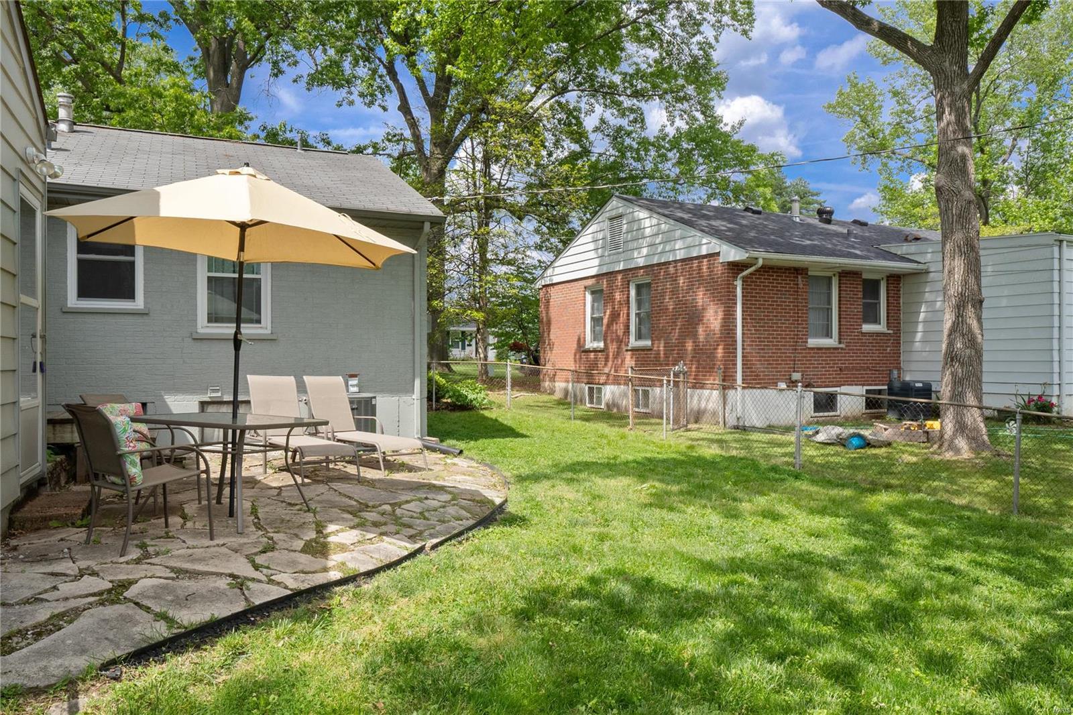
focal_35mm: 26
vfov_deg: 49.5
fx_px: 775
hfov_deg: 69.4
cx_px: 536
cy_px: 358
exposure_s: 1/250
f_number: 8
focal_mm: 13
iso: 400
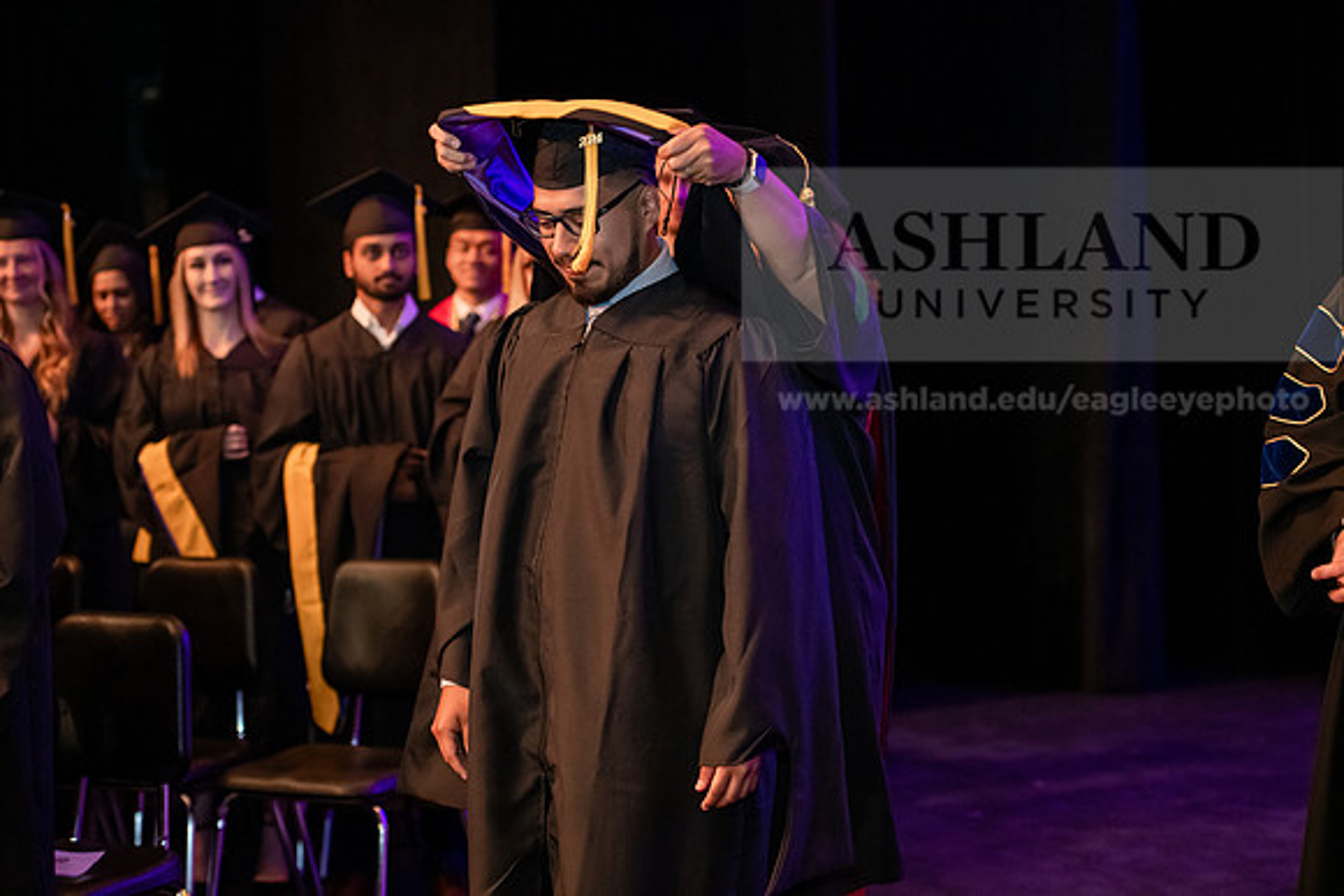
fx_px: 2614
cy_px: 448
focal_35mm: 70
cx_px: 672
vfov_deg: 19.5
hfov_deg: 28.8
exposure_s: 1/200
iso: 3200
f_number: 3.2
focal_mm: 70
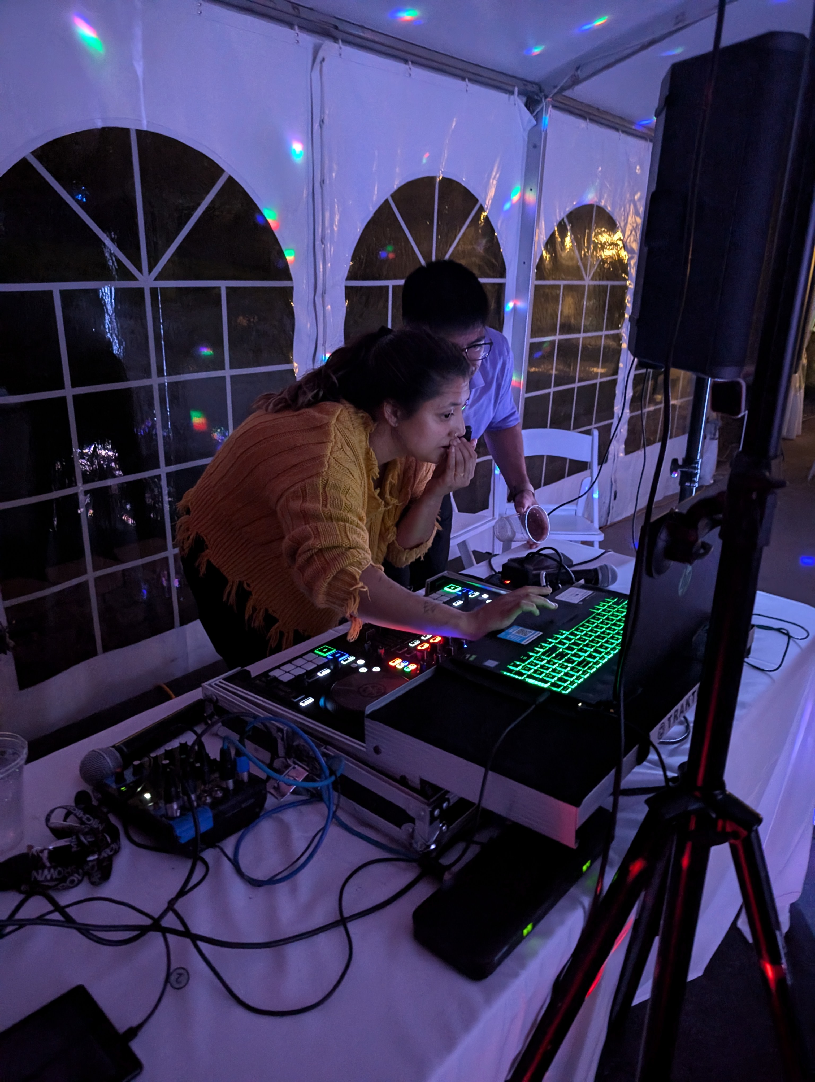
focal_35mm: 24
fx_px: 752
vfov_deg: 71.5
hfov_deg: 56.9
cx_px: 408
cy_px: 541
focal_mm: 6.9
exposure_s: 1/30
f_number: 1.68
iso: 1330
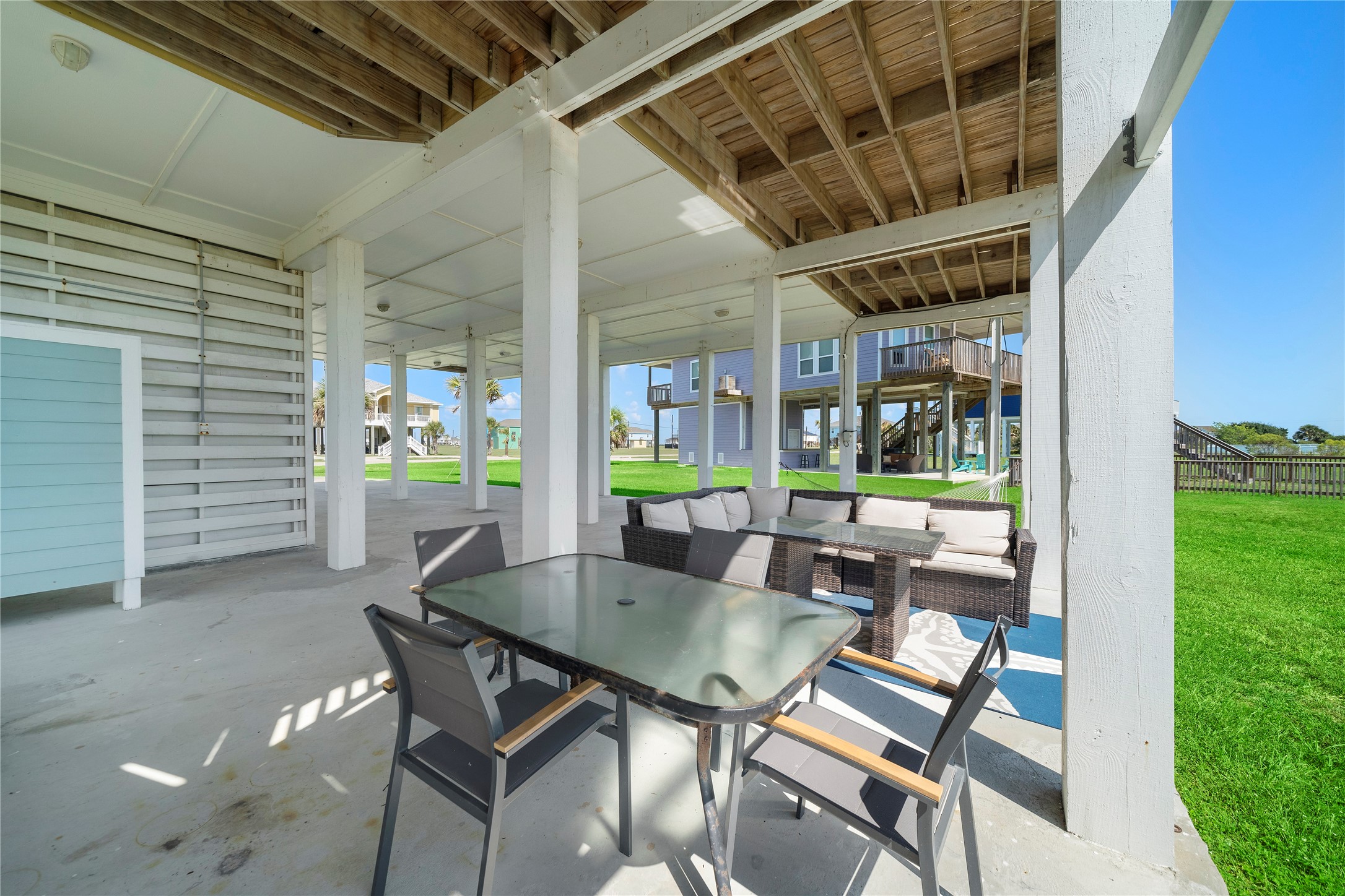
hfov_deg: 108.3
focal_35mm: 13
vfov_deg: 85.4
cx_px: 672
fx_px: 486
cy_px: 448
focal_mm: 13
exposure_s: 1/1600
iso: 800
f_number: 8
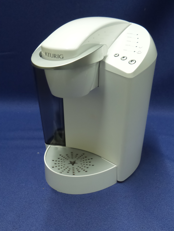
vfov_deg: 37.5
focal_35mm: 51
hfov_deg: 28.6
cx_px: 87
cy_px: 116
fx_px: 342
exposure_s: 1/15
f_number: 3.4
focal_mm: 9.2
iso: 400
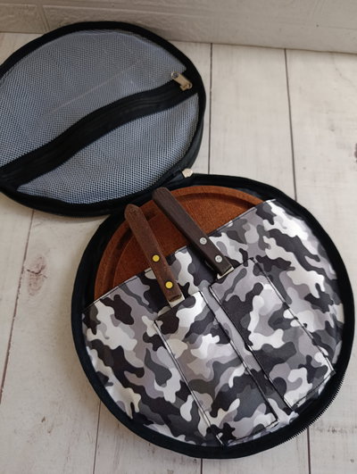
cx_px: 178
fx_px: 315
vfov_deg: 73.8
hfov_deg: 59.0
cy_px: 237
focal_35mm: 23
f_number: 1.65
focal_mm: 6.11
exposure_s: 1/25
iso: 3021
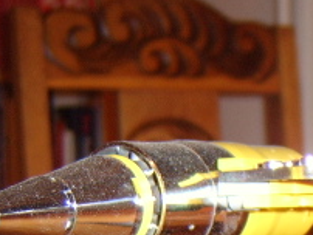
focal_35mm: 98
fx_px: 887
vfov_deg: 14.7
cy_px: 269
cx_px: 476
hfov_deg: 17.8
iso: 141
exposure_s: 1/30
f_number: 2.7
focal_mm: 8.13
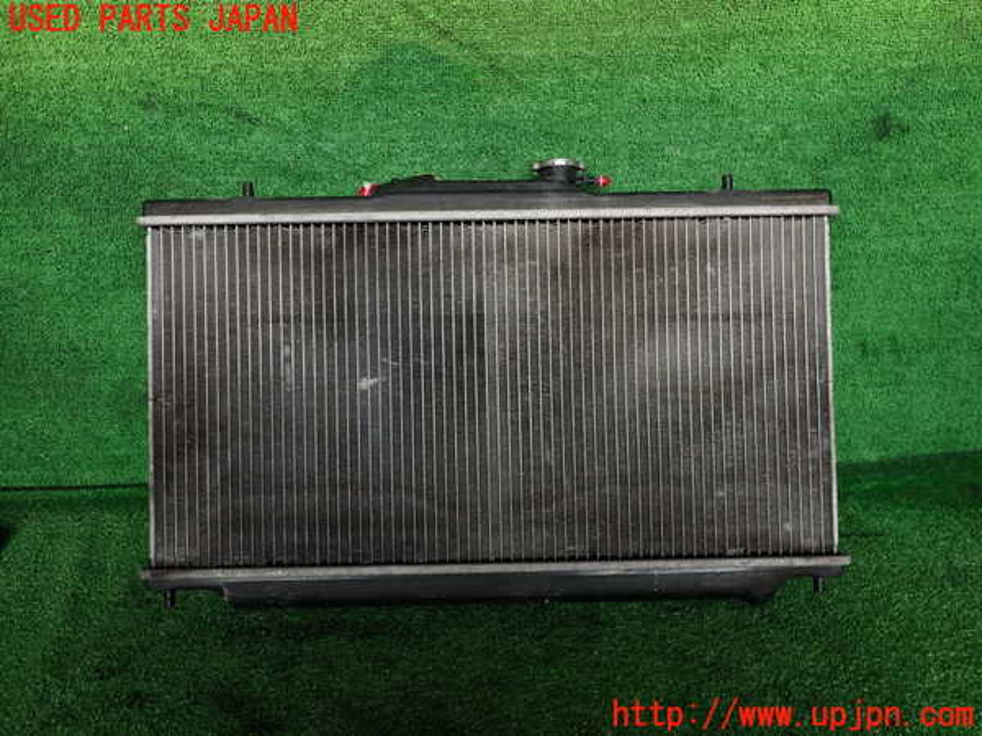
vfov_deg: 54.9
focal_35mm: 25
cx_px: 491
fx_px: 709
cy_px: 368
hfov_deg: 69.4
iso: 100
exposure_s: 1/125
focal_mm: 4.5
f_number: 2.8
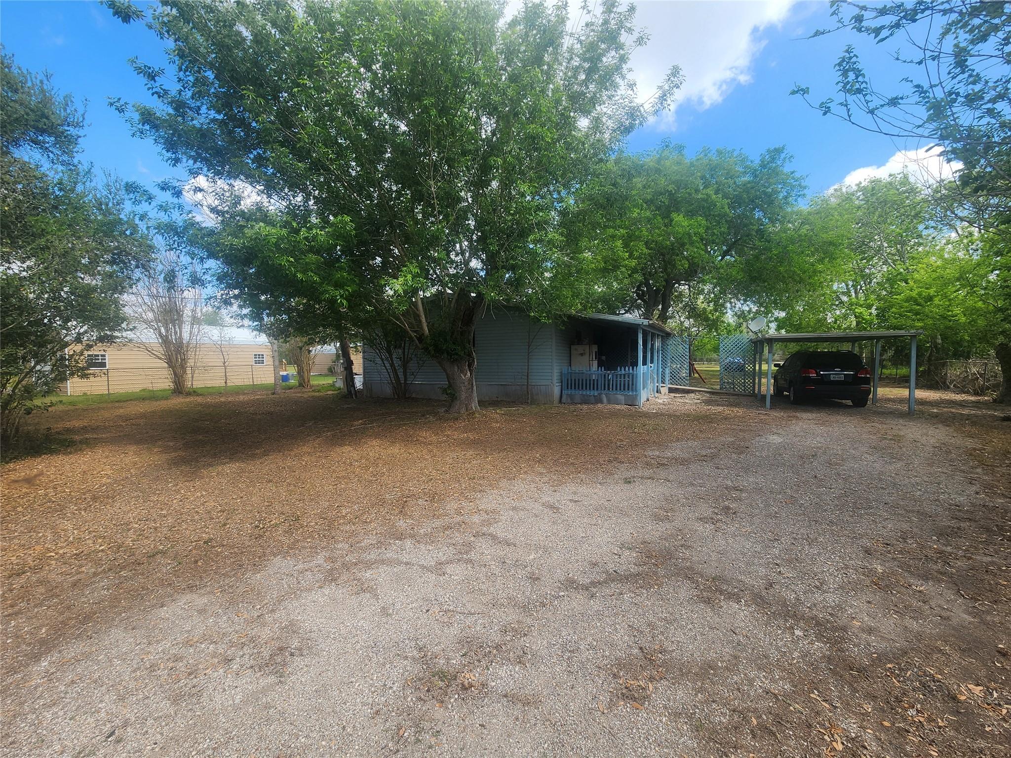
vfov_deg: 89.9
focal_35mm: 13
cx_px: 506
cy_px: 379
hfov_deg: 106.2
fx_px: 380
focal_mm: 2.2
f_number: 2.2
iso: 50
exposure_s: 1/816
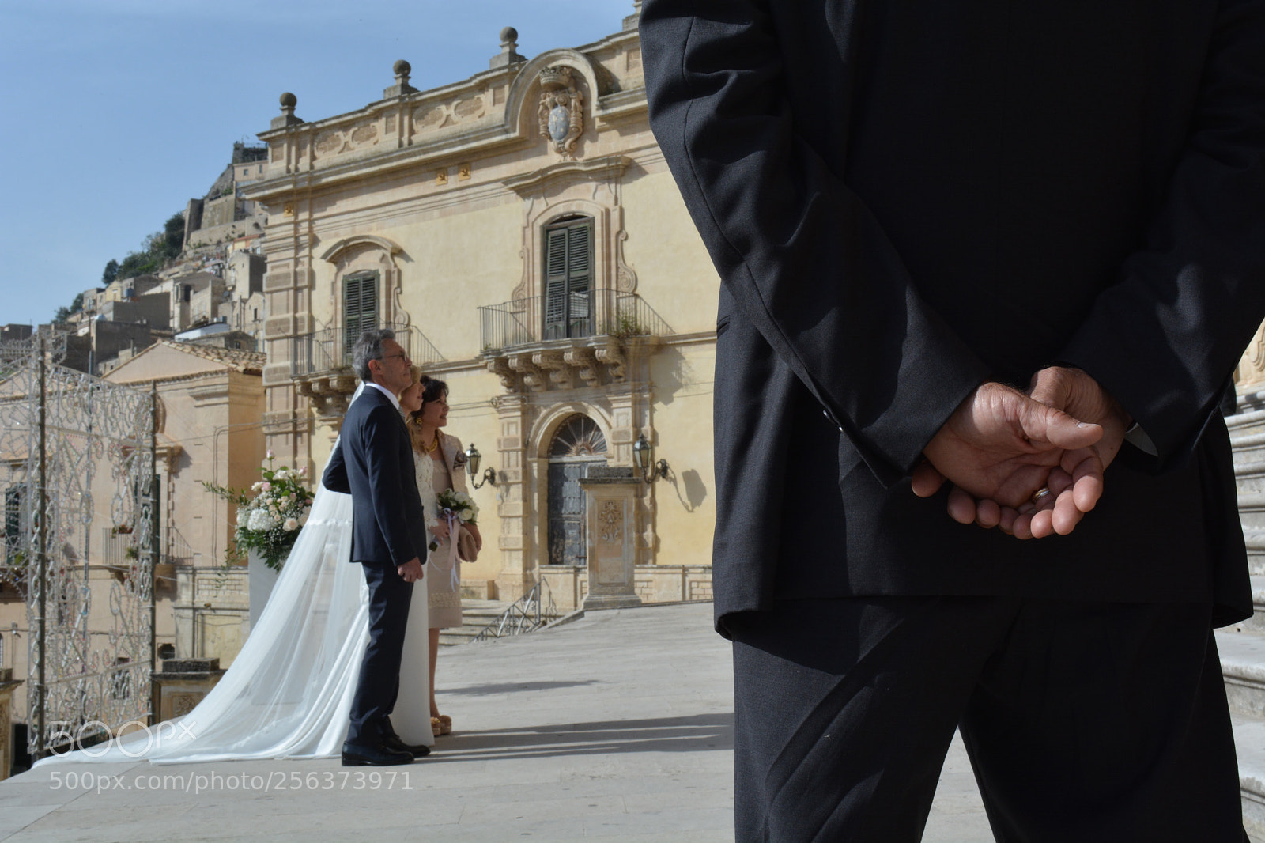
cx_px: 632
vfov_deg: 29.9
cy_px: 422
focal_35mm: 45
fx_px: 1581
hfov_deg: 43.6
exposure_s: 1/500
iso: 400
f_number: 16
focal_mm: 30
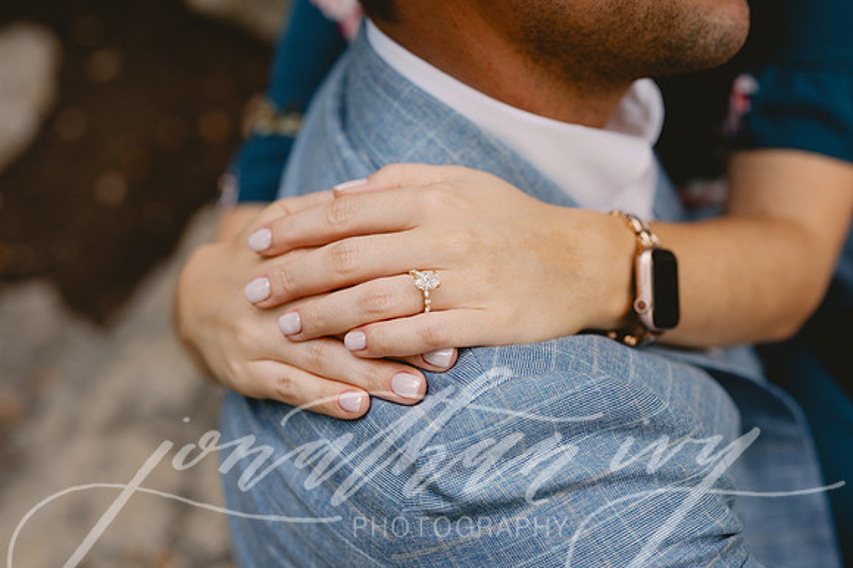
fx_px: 1184
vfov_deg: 27.0
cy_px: 284
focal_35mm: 50
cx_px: 426
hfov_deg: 39.6
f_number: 2.8
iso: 200
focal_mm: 50
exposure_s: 1/250
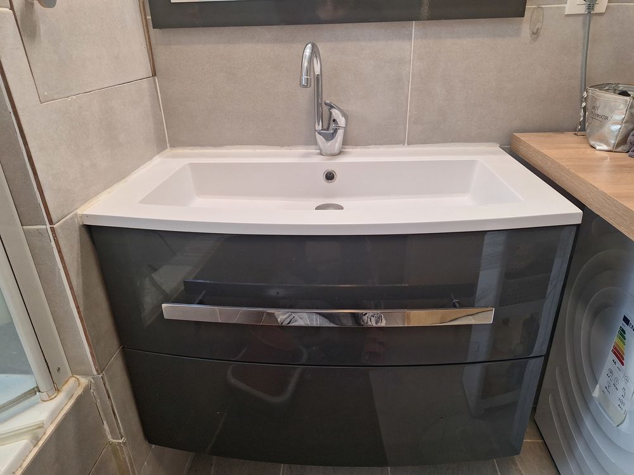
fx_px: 421
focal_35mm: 23
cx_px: 317
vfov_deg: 58.9
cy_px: 238
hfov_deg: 73.9
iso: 200
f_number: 1.8
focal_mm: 5.54
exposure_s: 1/40
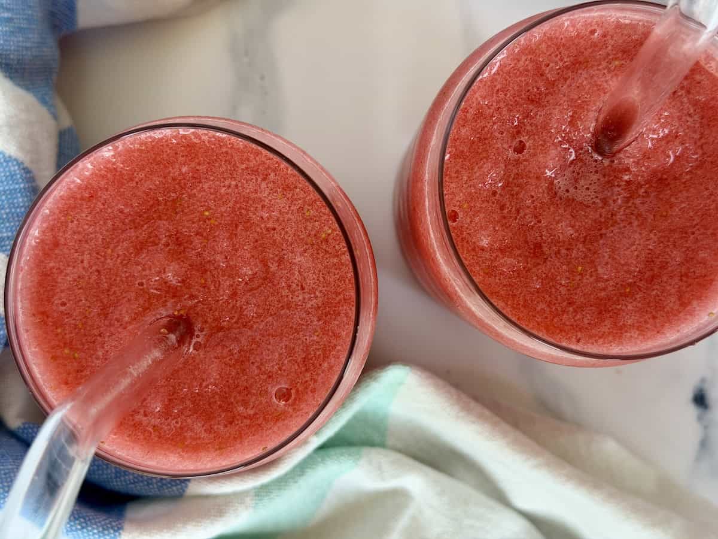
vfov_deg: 30.3
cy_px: 270
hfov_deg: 39.7
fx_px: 996
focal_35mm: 48
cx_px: 359
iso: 64
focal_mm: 6.8
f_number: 1.8
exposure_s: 1/60
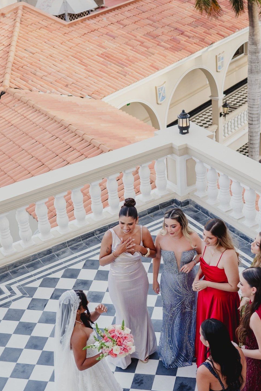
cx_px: 160
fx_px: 673
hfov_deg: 21.9
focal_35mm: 62
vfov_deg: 32.3
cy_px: 224
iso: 125
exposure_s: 1/320
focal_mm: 35
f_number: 2.8
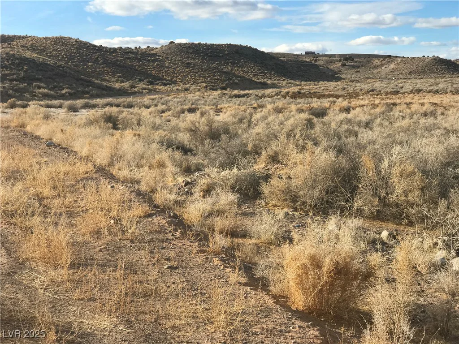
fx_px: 756
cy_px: 172
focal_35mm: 57
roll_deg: +0.4
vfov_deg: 25.7
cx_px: 230
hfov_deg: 33.8
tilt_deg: -6.5
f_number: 2.8
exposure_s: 1/1030
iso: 20
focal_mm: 6.6
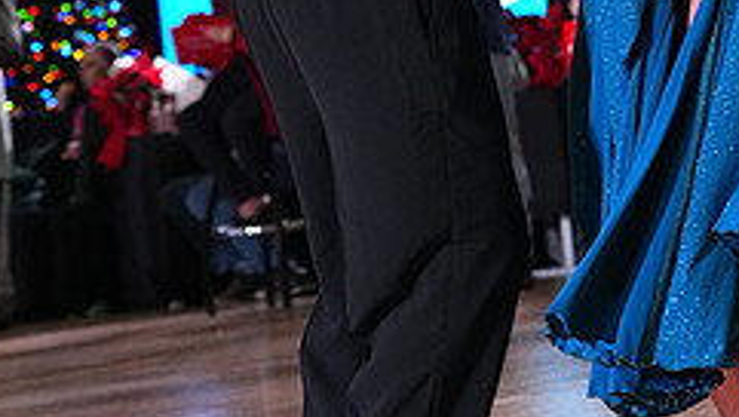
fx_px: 4295
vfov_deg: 5.5
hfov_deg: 9.8
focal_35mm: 219
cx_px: 553
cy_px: -156
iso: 6400
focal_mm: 87
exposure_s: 1/400
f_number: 5
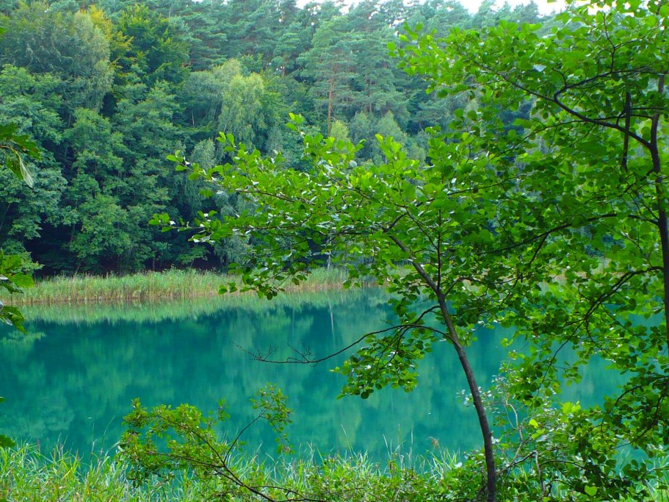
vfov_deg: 22.6
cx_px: 361
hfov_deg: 29.8
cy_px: 279
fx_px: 1256
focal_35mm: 65
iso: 100
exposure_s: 1/125
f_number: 2.8
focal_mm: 6.1
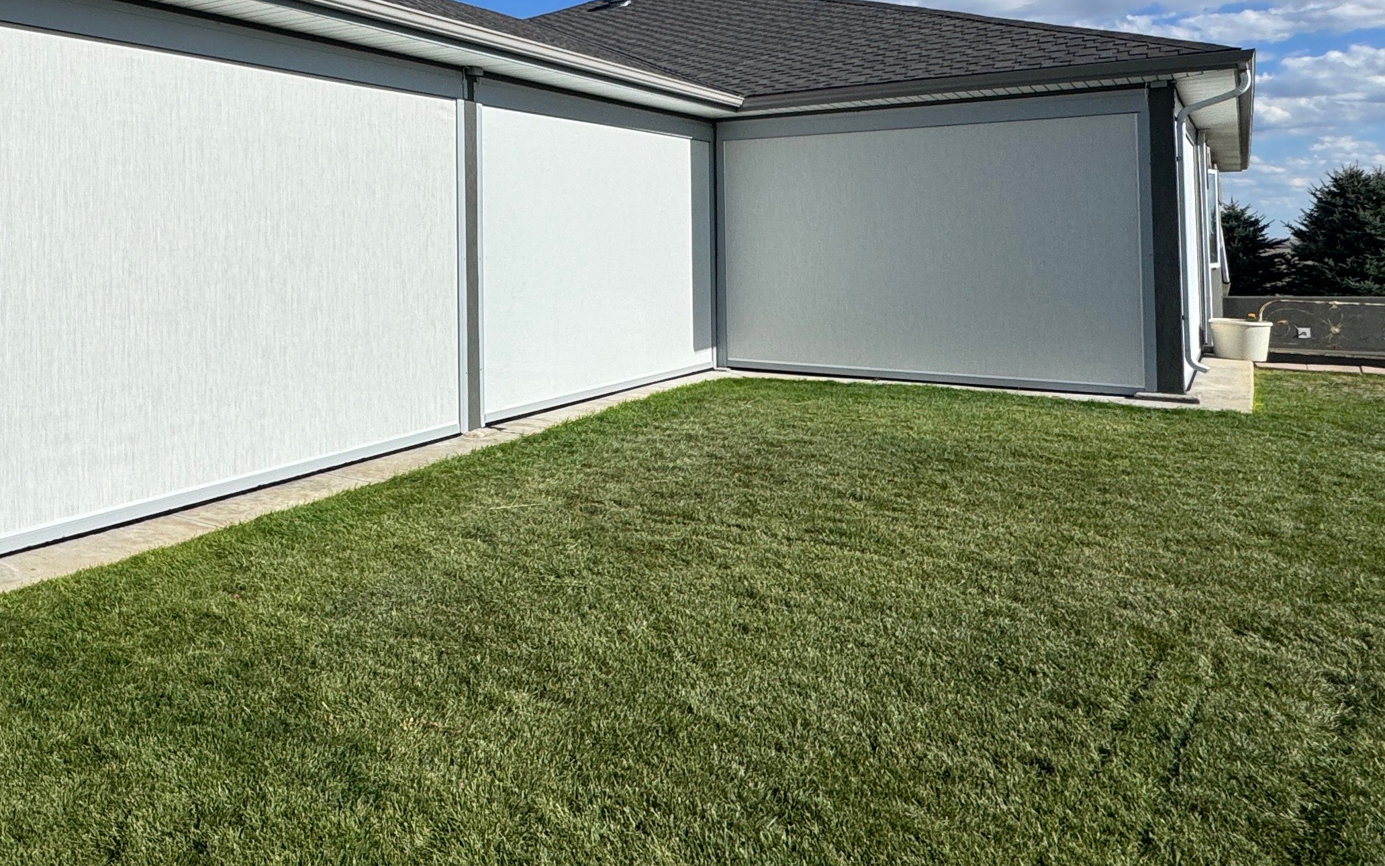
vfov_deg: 41.6
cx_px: 393
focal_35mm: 29
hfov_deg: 61.9
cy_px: 197
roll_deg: +0.1
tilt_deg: +2.1
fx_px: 1095
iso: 32
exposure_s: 1/4132
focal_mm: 2.22
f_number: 2.2
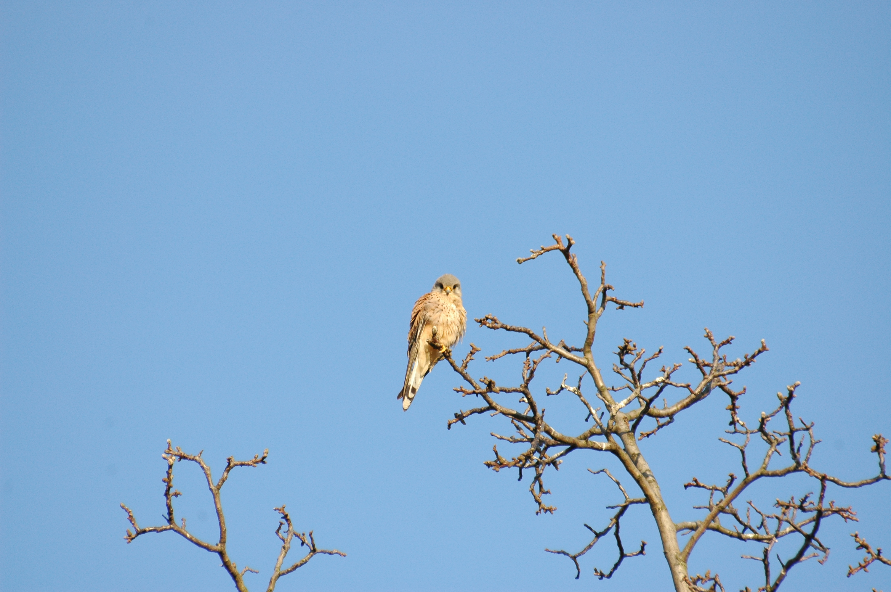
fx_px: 11128
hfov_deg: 4.6
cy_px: 296
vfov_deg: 3.0
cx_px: 446
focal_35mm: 450
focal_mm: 300
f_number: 8
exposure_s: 1/320
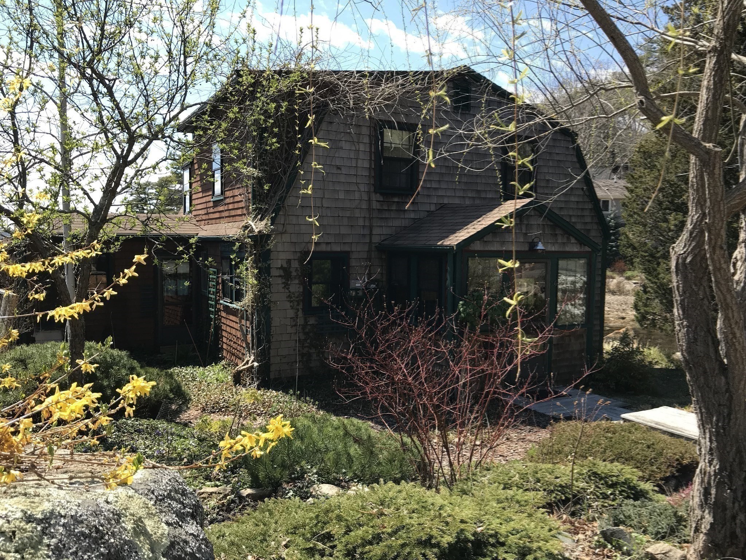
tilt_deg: -1.7
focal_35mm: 28
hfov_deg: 63.4
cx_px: 373
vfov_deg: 49.7
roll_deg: -0.6
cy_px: 280
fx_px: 603
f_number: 1.8
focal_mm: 3.99
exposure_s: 1/1076
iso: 20
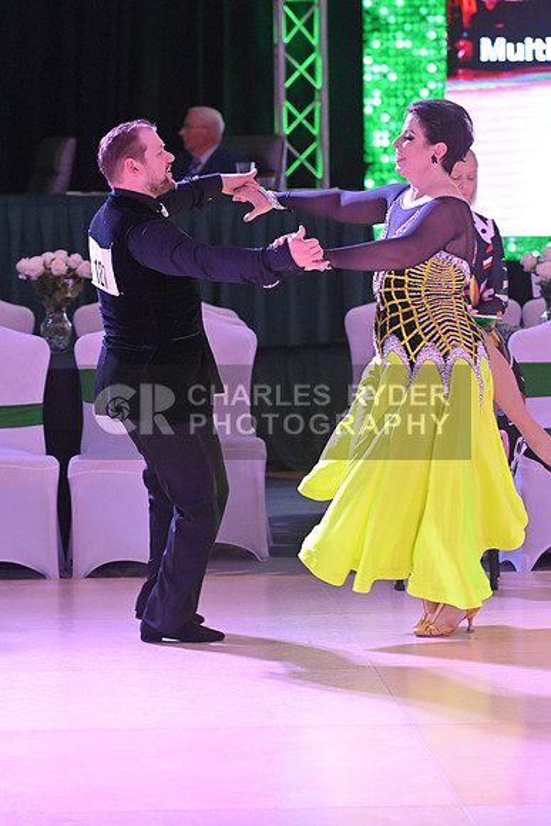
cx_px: 276
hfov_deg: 8.6
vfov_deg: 12.8
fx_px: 3671
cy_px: 413
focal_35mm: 160
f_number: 5.6
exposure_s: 1/320
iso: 5000
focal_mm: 160
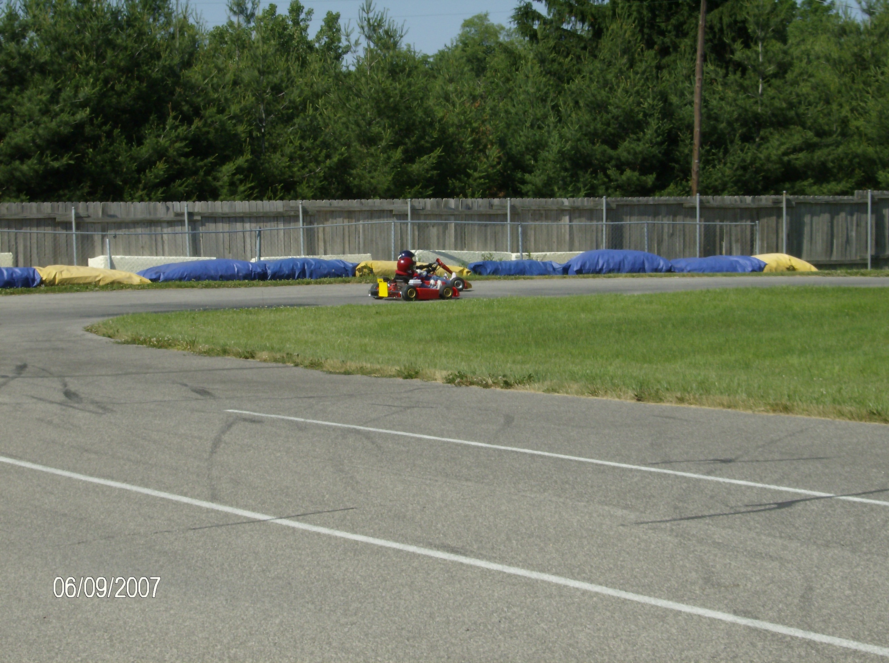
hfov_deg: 18.1
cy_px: 332
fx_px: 2793
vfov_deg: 13.5
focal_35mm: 109
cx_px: 444
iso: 100
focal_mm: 18
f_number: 7.8
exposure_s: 1/388
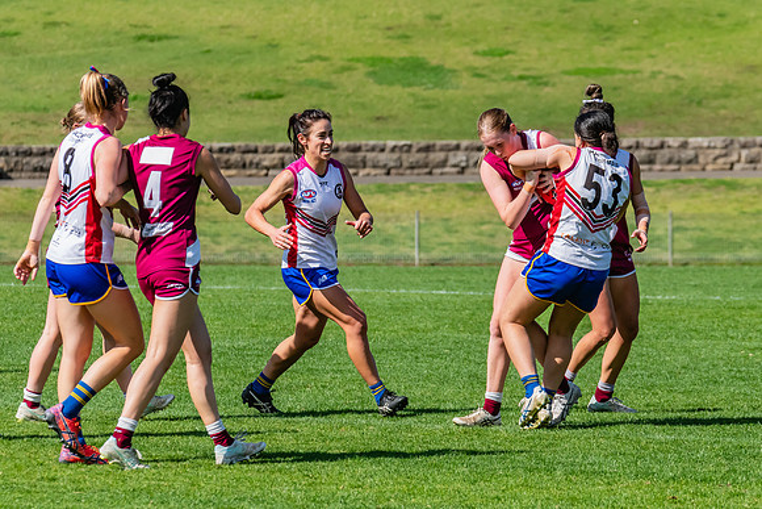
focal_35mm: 372
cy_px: 216
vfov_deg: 3.7
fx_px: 7866
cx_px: 465
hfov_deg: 5.5
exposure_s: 1/1250
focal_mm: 270
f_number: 10
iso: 800
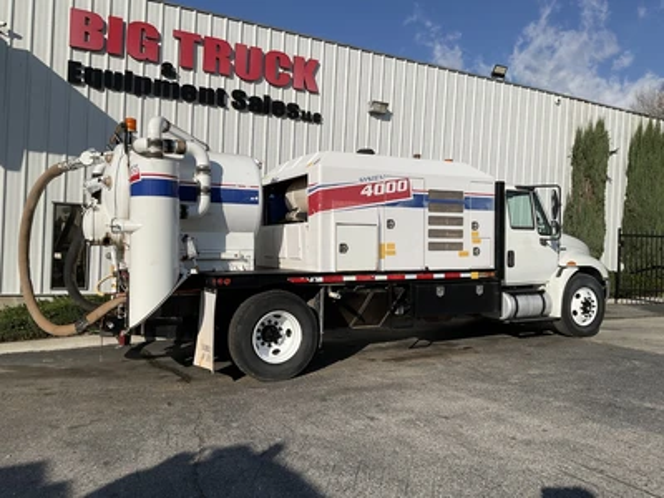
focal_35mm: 29
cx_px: 332
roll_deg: -3.1
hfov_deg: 61.7
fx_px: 556
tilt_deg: -0.7
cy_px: 249
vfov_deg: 48.2
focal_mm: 3
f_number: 1.8
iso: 16
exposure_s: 1/4065
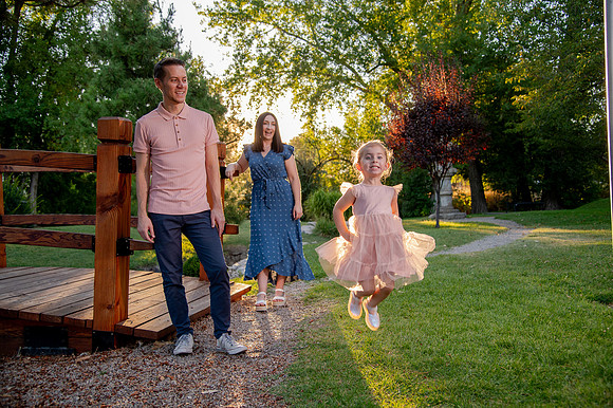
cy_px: 204
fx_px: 545
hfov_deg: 58.7
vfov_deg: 41.1
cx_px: 306
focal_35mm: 32
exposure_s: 1/400
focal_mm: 32
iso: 640
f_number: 4
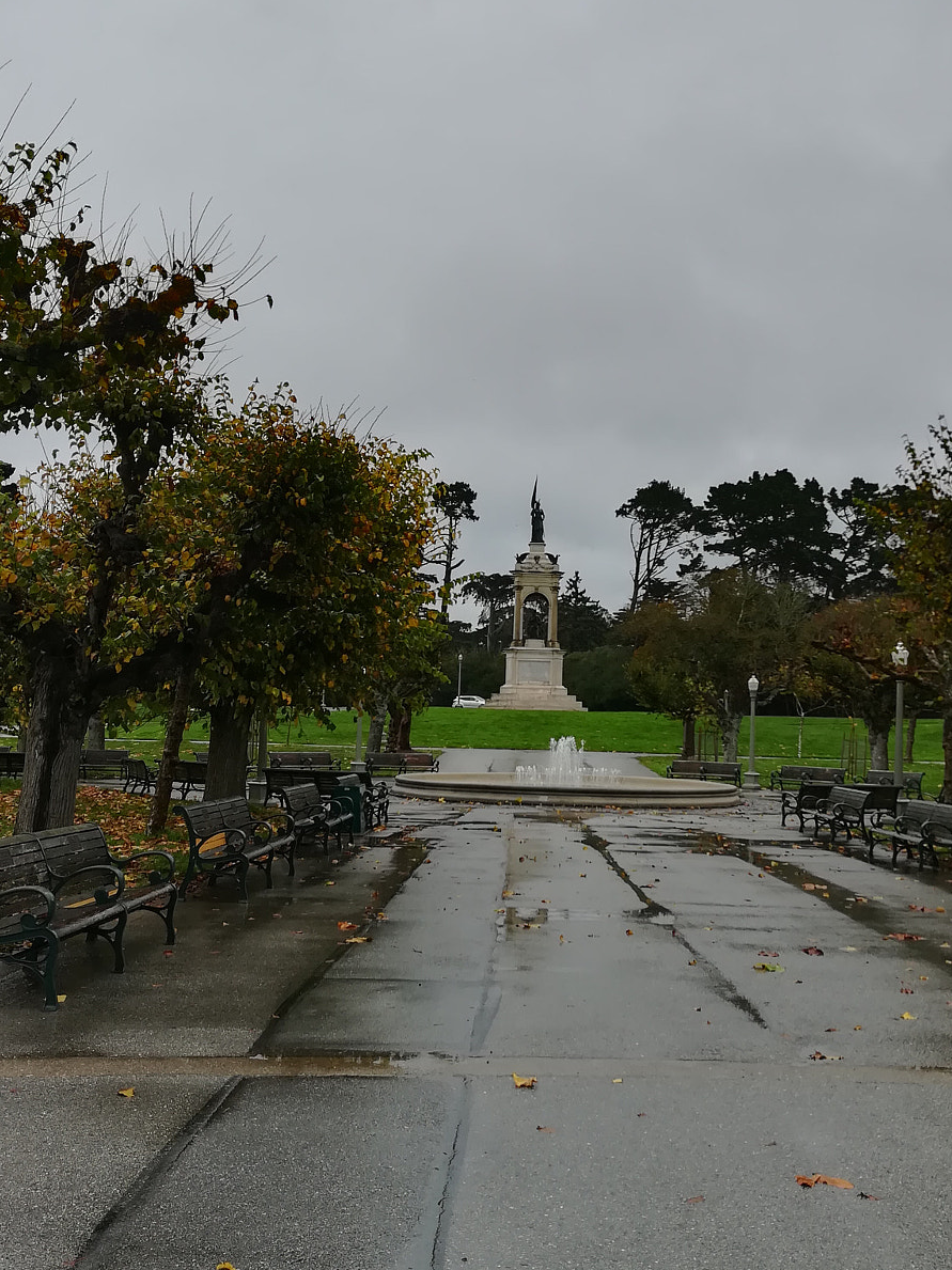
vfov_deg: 52.6
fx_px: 1284
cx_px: 528
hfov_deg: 40.6
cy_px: 671
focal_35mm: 35
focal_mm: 3.83
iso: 50
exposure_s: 1/158
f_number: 2.2
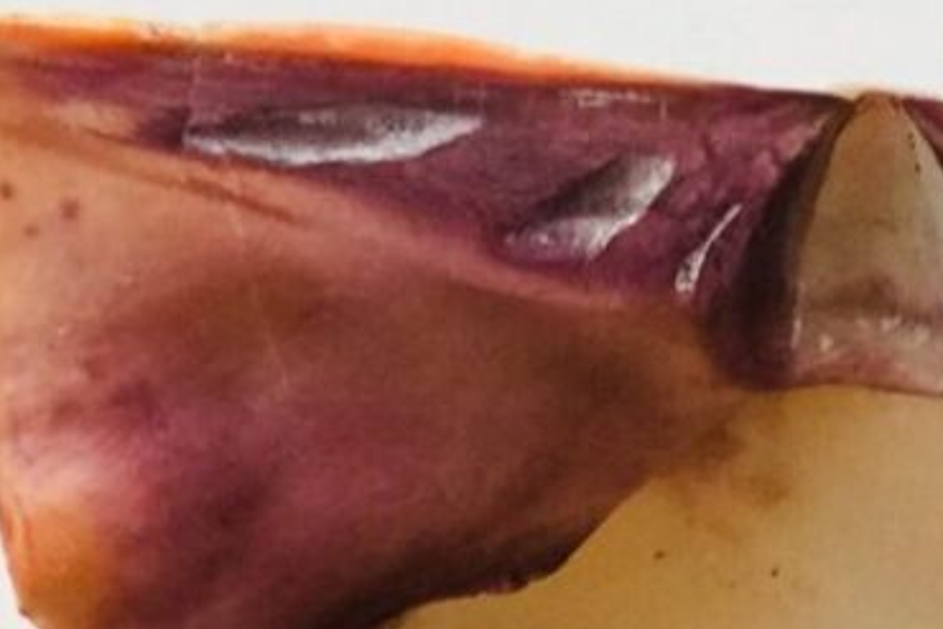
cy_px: 1724
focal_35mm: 163
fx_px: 4271
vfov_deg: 7.6
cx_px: 589
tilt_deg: -85.8
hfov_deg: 12.6
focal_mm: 4.15
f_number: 2.2
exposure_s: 1/17
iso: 64
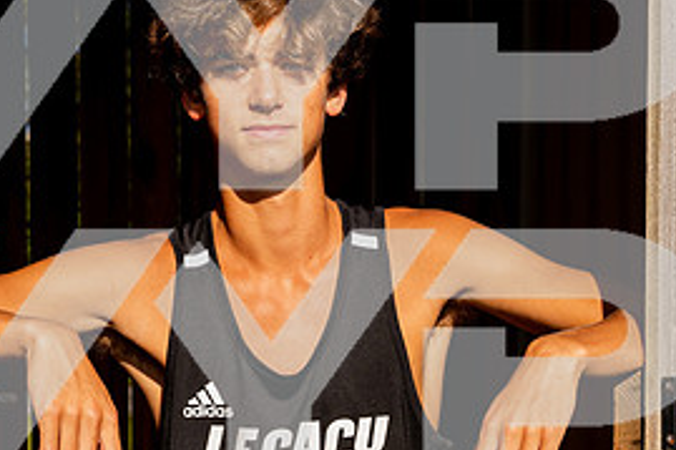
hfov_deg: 16.4
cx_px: 374
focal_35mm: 125
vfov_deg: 10.9
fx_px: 2346
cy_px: 363
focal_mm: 57
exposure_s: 1/200
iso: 200
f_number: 8
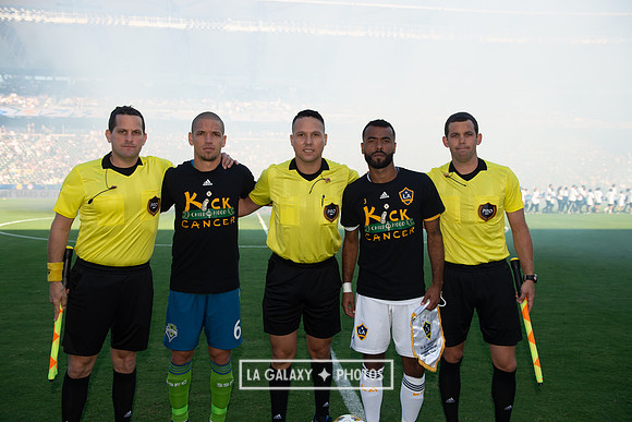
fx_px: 562
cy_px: 211
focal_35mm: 32
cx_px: 316
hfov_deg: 58.7
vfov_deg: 41.1
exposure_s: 1/1000
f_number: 4.5
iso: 200
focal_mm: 32
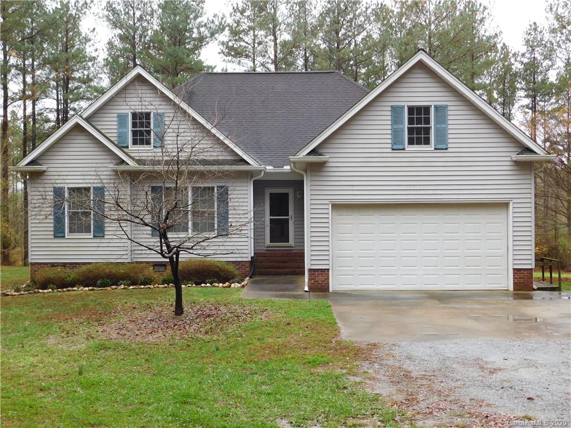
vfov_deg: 32.2
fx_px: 742
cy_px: 214
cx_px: 286
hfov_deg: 42.1
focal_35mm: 45
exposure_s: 1/160
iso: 125
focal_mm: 8
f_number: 3.7
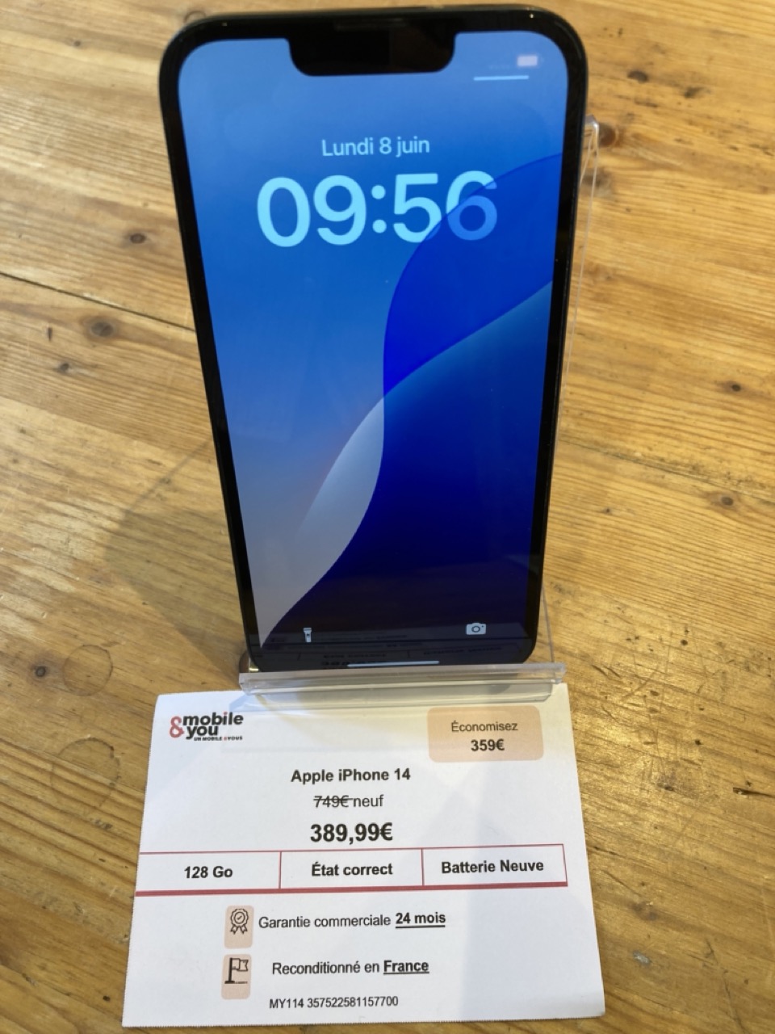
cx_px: 388
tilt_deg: -58.9
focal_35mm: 28
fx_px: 836
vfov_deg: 63.4
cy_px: 517
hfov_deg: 49.7
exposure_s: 1/50
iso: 40
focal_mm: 3.99
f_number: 1.8
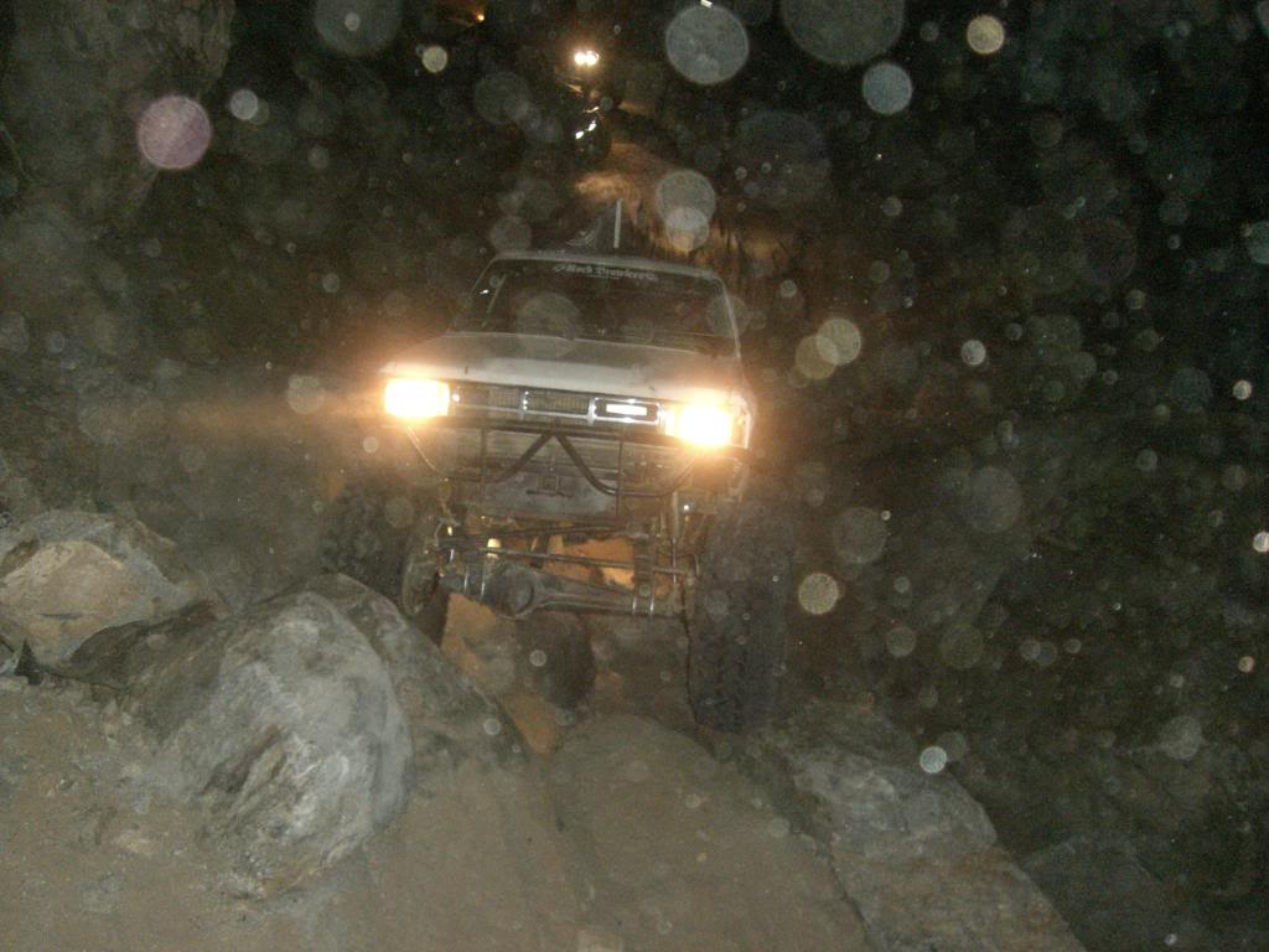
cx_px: 634
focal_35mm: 38
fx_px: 1393
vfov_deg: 37.7
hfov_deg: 49.0
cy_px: 476
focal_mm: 6.2
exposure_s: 1/60
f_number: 2.7
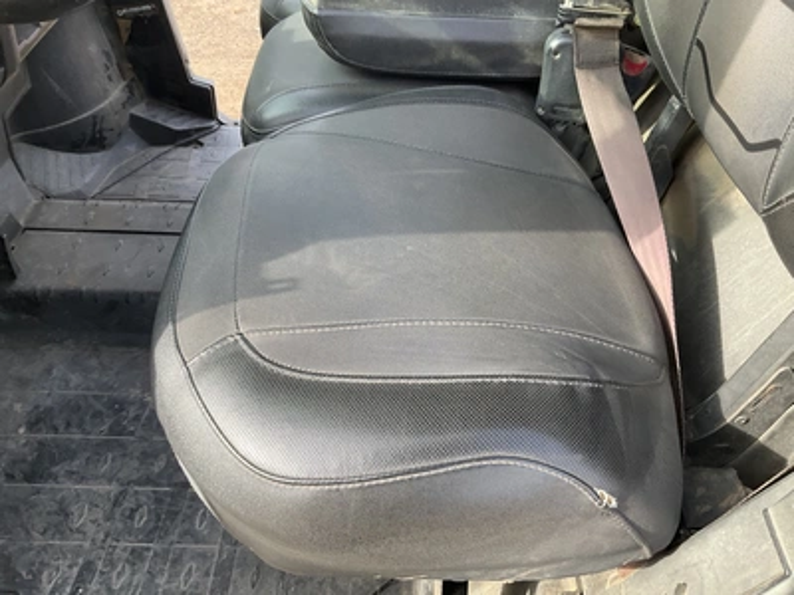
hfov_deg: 61.7
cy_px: 298
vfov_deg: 48.2
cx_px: 397
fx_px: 665
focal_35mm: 29
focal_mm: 3
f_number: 1.8
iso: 25
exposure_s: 1/186
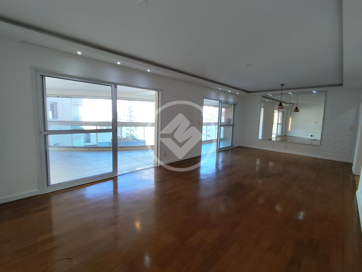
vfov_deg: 78.2
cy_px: 136
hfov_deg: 94.5
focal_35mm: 16
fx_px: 167
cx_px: 181
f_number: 2.2
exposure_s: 1/120
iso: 50
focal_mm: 1.65
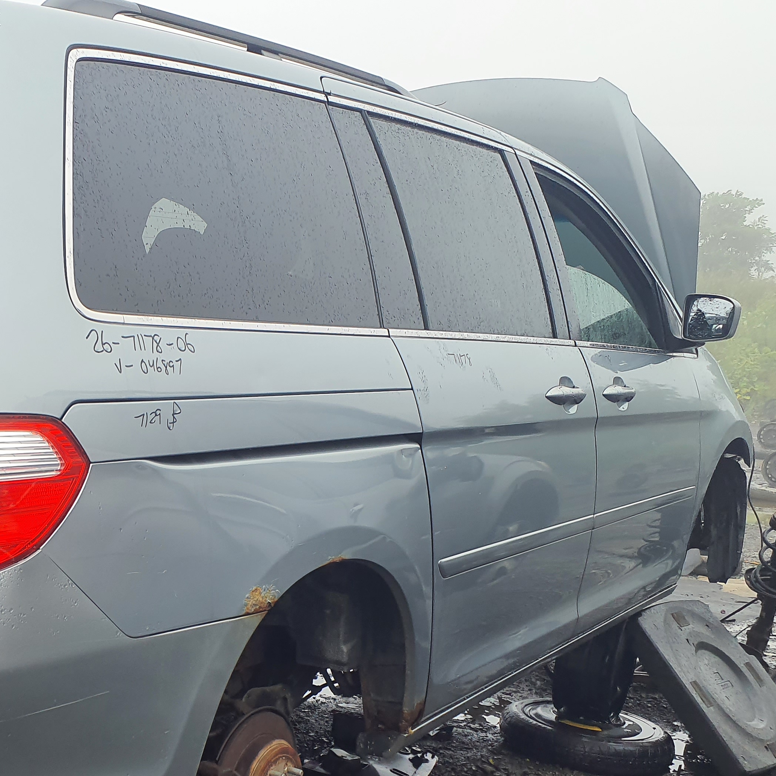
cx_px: 65
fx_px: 1192
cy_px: 520
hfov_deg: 33.9
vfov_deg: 35.7
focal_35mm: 47
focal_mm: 3.58
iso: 40
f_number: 1.9
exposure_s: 1/580
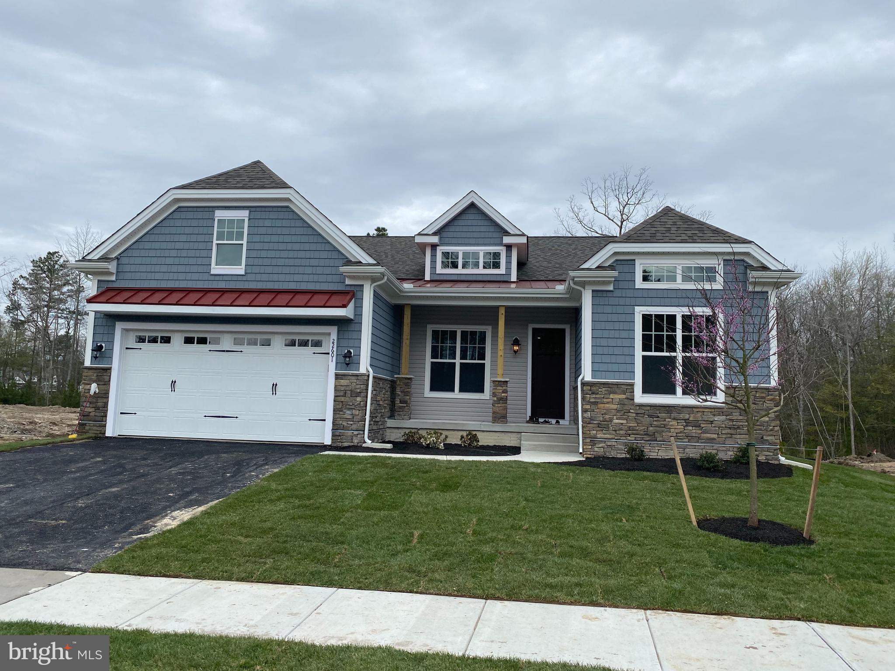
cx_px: 448
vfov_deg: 53.1
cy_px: 336
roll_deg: -2.2
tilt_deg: +7.3
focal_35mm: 26
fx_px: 672
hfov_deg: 67.3
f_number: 1.8
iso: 32
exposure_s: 1/1898
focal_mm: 4.25
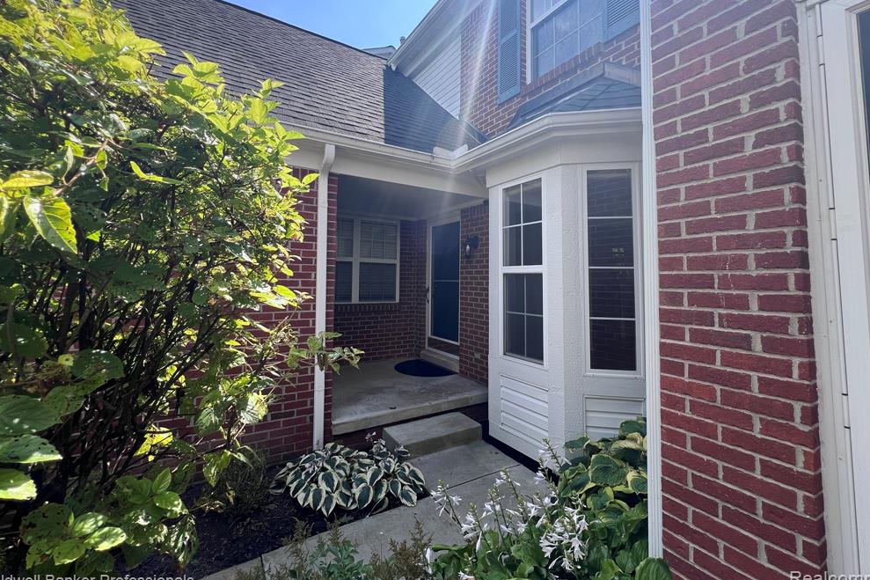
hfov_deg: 104.3
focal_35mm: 14
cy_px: 254
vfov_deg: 80.8
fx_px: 338
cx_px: 428
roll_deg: -1.1
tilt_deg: +4.1
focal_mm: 1.57
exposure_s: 1/488
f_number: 1.8
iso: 32
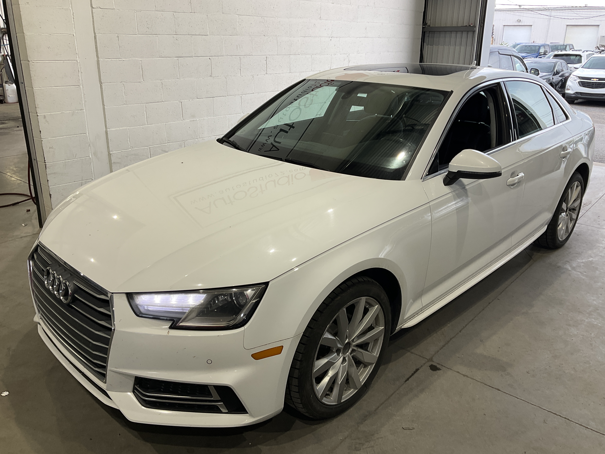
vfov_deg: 48.2
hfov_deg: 61.7
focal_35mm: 29
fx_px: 507
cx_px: 302
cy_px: 227
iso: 32
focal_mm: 3
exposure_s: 1/120
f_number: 1.8
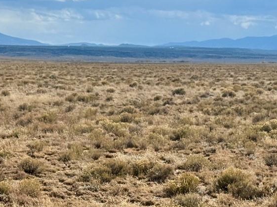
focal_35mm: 137
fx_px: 1096
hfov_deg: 14.4
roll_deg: -0.5
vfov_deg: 10.7
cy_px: 221
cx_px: 146
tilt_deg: -9.3
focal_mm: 6.76
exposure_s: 1/5848
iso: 64
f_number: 1.78
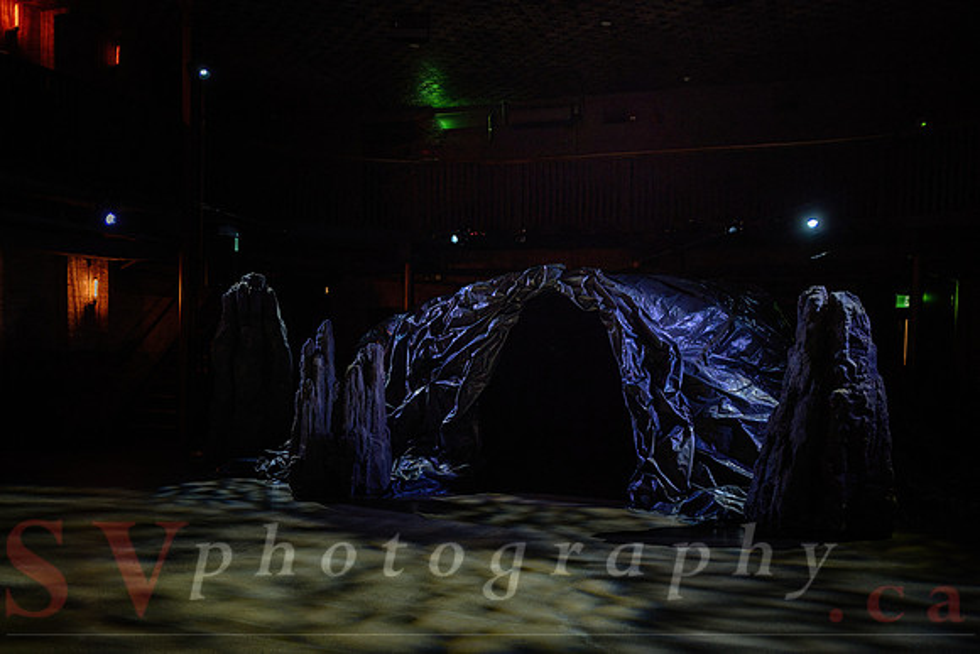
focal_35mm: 32
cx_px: 490
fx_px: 861
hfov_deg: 59.3
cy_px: 398
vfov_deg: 41.4
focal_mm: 24
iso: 1250
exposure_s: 1/50
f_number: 1.4
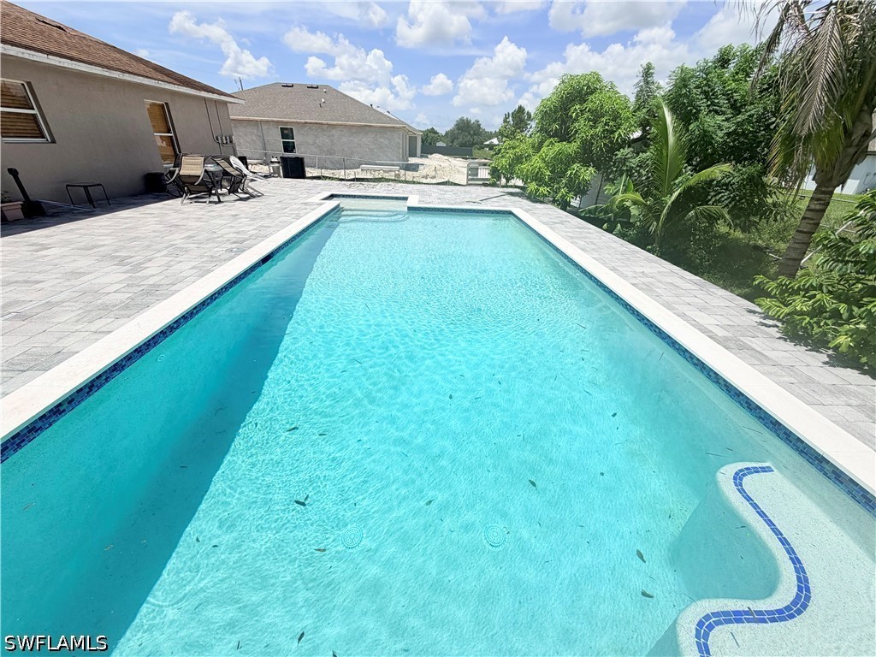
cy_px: 328
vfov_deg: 85.7
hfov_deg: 102.1
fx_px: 354
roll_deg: -2.0
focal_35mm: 14
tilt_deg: -27.9
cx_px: 438
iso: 20
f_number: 2.2
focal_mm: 2.22
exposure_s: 1/2024
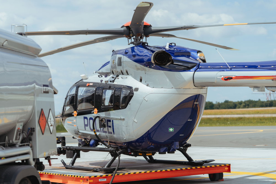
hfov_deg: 21.5
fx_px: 728
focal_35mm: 95
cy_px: 92
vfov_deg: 14.4
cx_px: 138
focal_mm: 95
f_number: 3.2
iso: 100
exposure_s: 1/1600
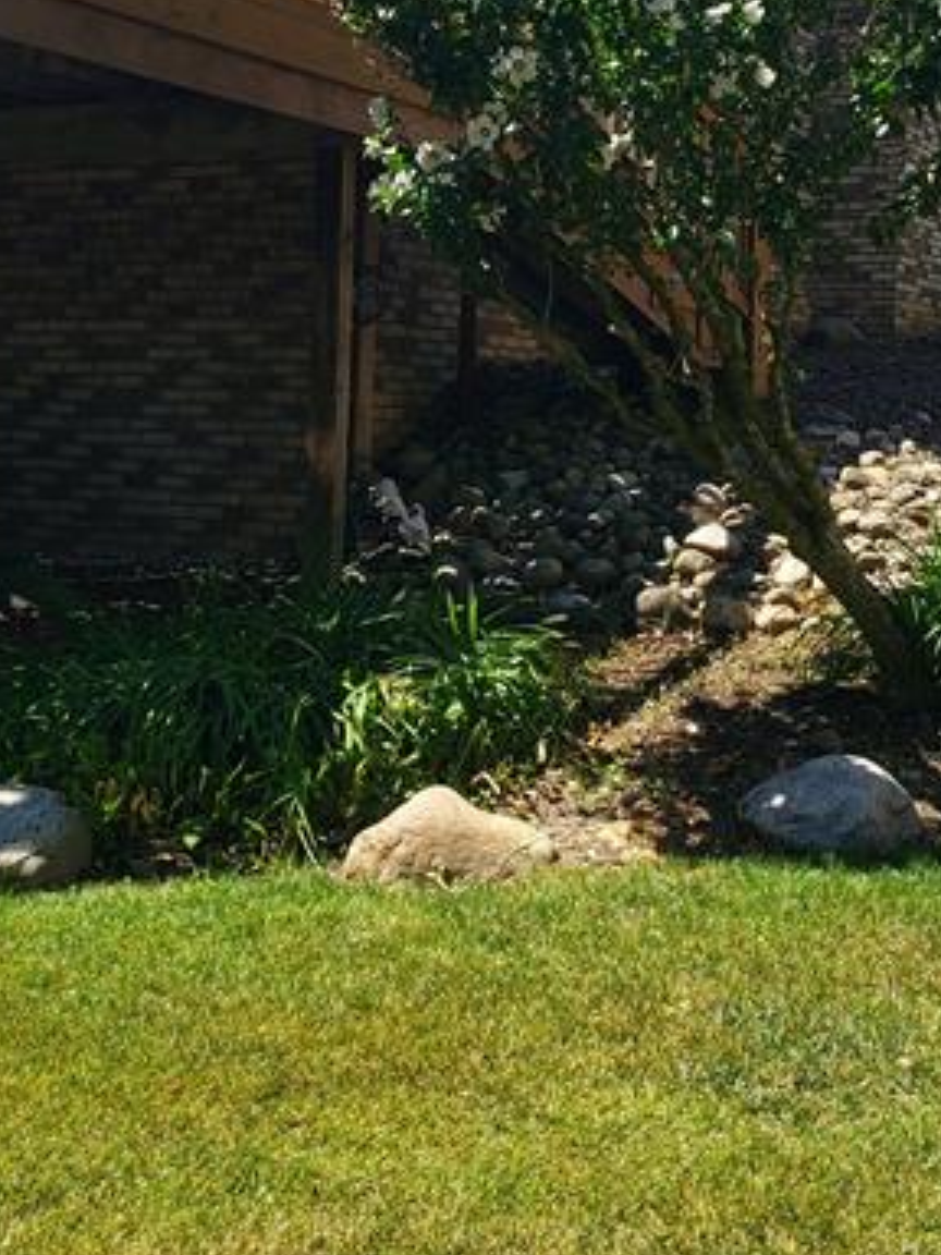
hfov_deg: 27.9
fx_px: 1885
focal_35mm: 52
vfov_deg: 35.9
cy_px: 291
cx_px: 588
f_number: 2.4
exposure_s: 1/706
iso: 50
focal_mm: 4.3
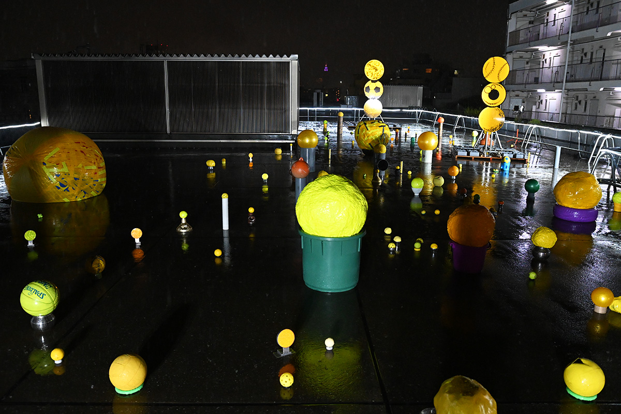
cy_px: 207
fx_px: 466
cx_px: 310
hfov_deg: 67.4
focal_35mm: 27
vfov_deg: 47.9
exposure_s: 1/200
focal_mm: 18
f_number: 2.8
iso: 3200
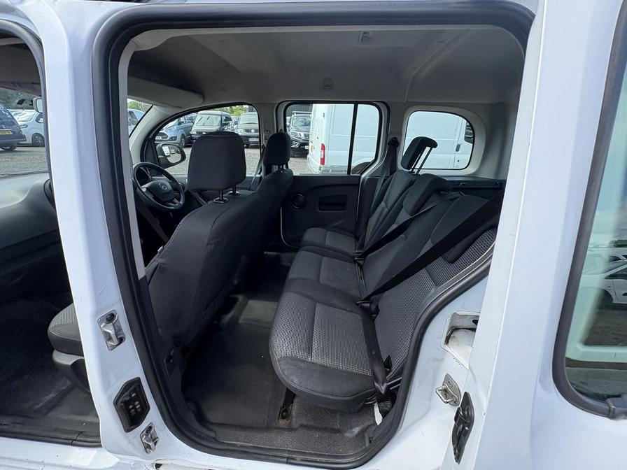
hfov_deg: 102.1
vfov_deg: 85.7
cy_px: 235
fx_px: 254
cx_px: 314
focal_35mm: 14
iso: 64
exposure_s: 1/324
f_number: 2.2
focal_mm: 2.22
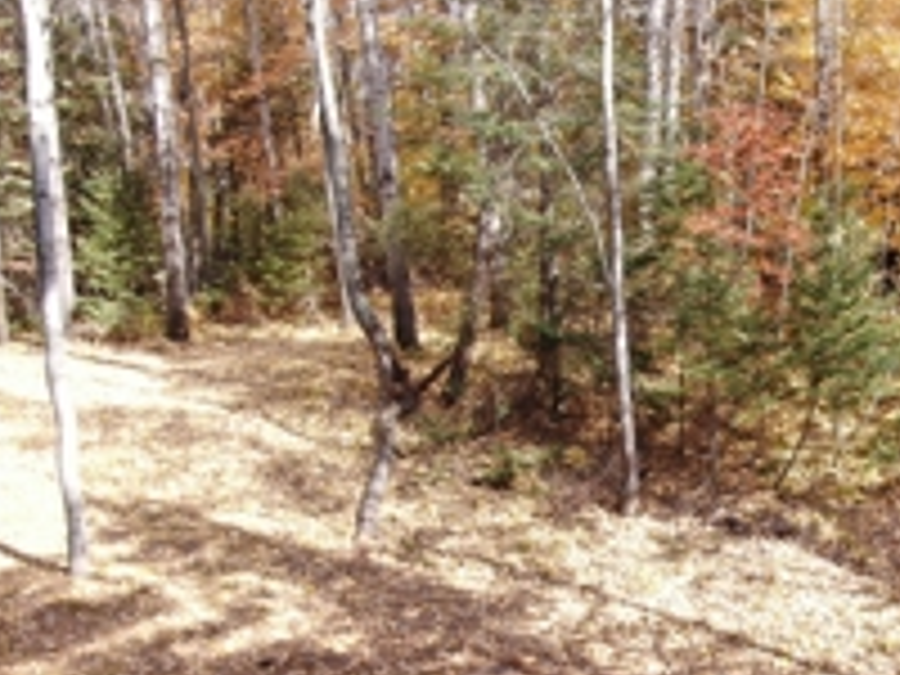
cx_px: 691
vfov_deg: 31.7
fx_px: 1144
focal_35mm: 44
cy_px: 574
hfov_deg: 41.5
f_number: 2.8
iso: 100
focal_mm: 4.39
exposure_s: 1/200
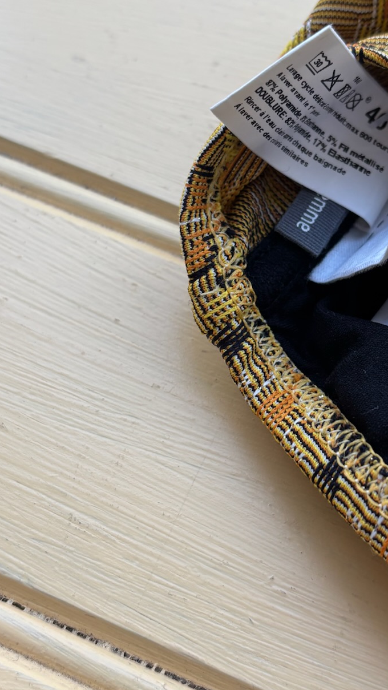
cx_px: 216
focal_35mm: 48
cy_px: 328
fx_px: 878
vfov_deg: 42.9
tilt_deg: -66.9
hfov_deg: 24.9
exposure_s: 1/121
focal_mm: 5.96
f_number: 1.6
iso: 80
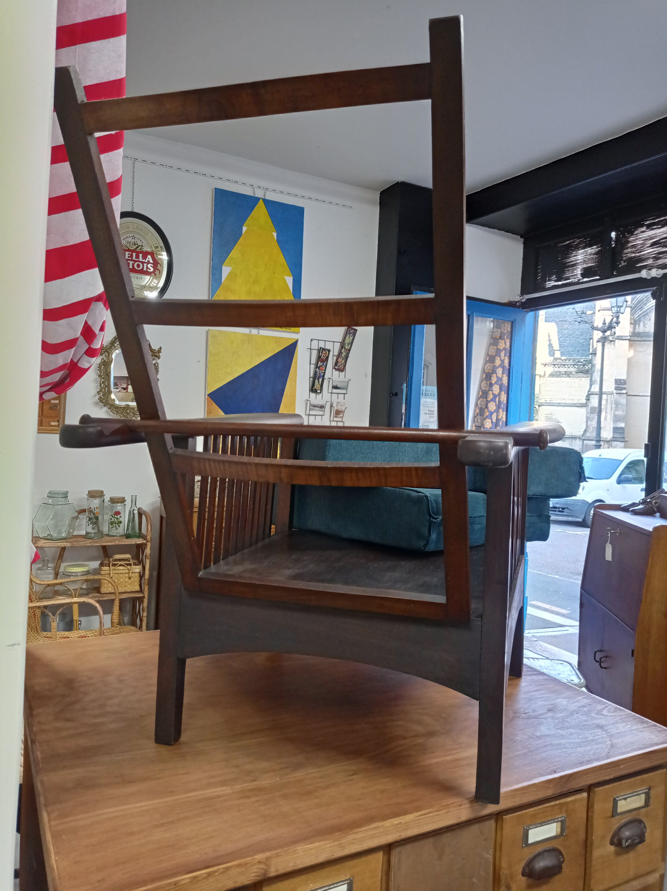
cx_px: 334
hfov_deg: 49.7
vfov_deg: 63.5
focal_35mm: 28
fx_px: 721
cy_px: 446
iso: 162
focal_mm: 4.74
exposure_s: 1/248
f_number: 1.79
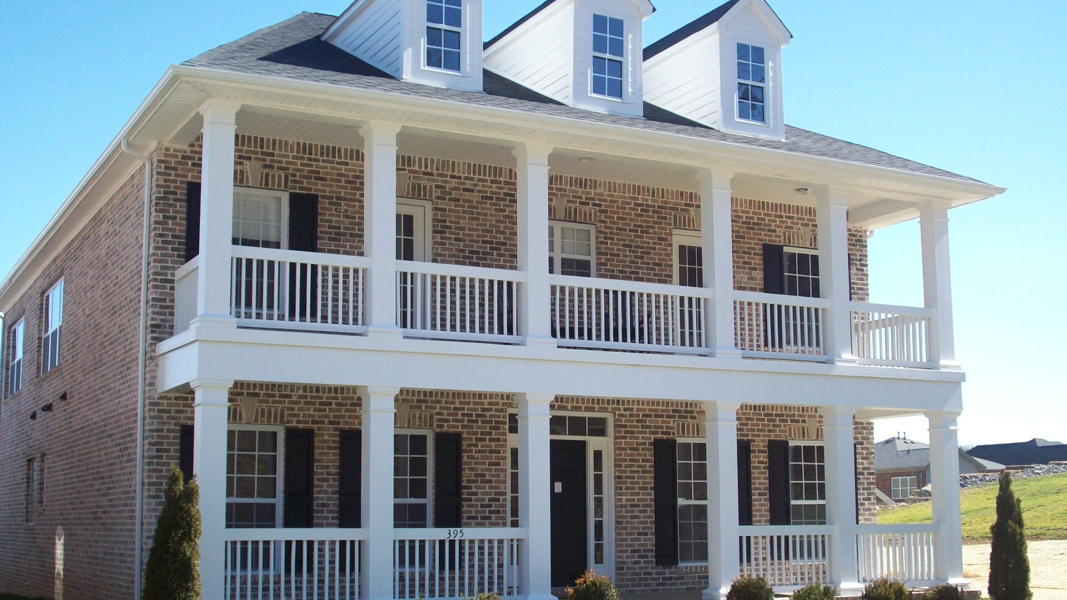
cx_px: 526
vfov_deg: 23.5
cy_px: 345
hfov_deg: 40.6
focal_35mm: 51
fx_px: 1443
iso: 80
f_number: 3.1
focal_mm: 7.6
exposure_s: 1/527
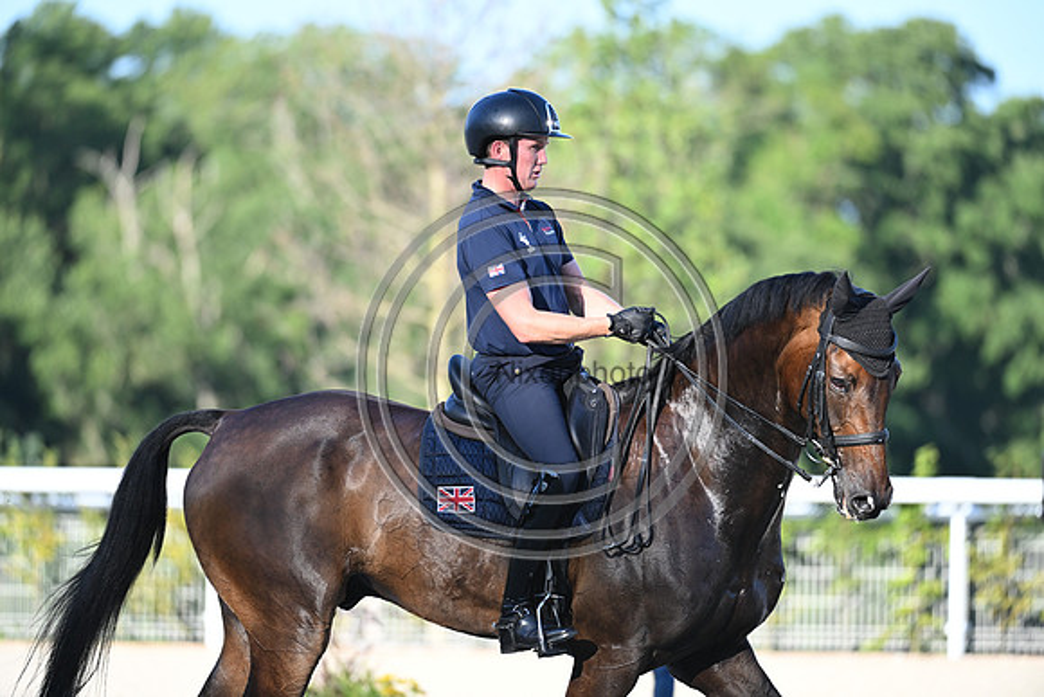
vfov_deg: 4.2
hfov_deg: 6.2
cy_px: 348
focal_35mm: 330
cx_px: 522
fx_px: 9572
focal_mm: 330
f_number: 4.5
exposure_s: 1/1600
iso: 1000
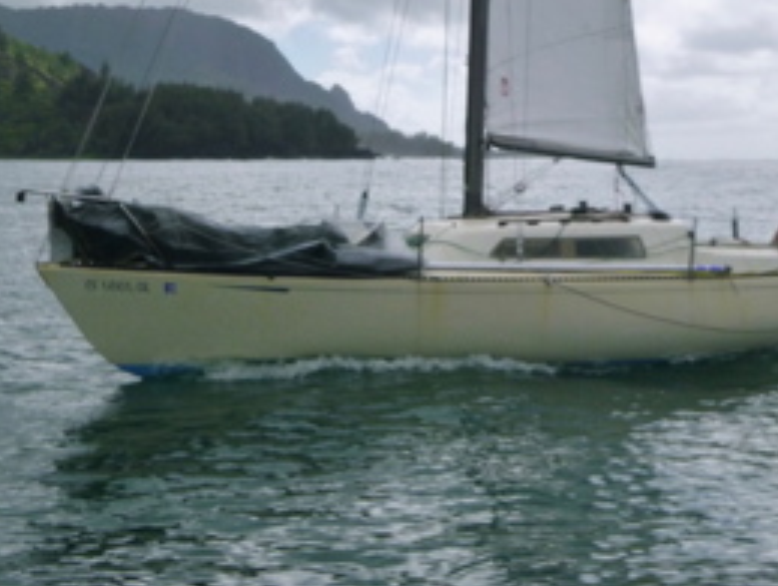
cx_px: 521
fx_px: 1598
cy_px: 119
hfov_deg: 27.2
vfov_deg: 20.5
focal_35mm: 71
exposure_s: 1/1000
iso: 160
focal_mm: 7.3
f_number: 4.6
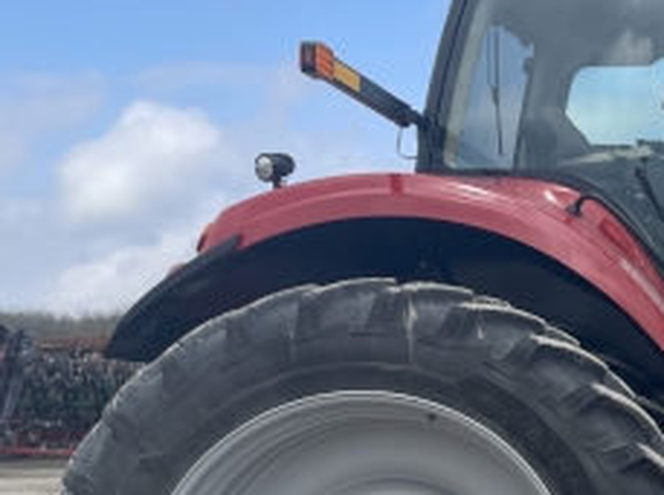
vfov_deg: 16.0
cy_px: 420
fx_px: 1743
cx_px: 881
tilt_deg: +3.3
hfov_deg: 19.7
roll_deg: -0.6
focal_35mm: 91
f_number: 1.6
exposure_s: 1/3509
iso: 32
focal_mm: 4.2
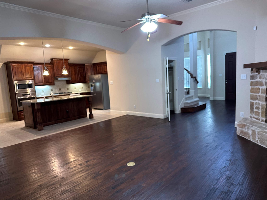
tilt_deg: -6.1
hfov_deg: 71.6
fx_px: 185
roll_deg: +3.2
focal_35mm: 24
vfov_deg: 56.8
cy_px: 100
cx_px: 134
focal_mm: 6.86
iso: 320
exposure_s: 1/60
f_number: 1.78
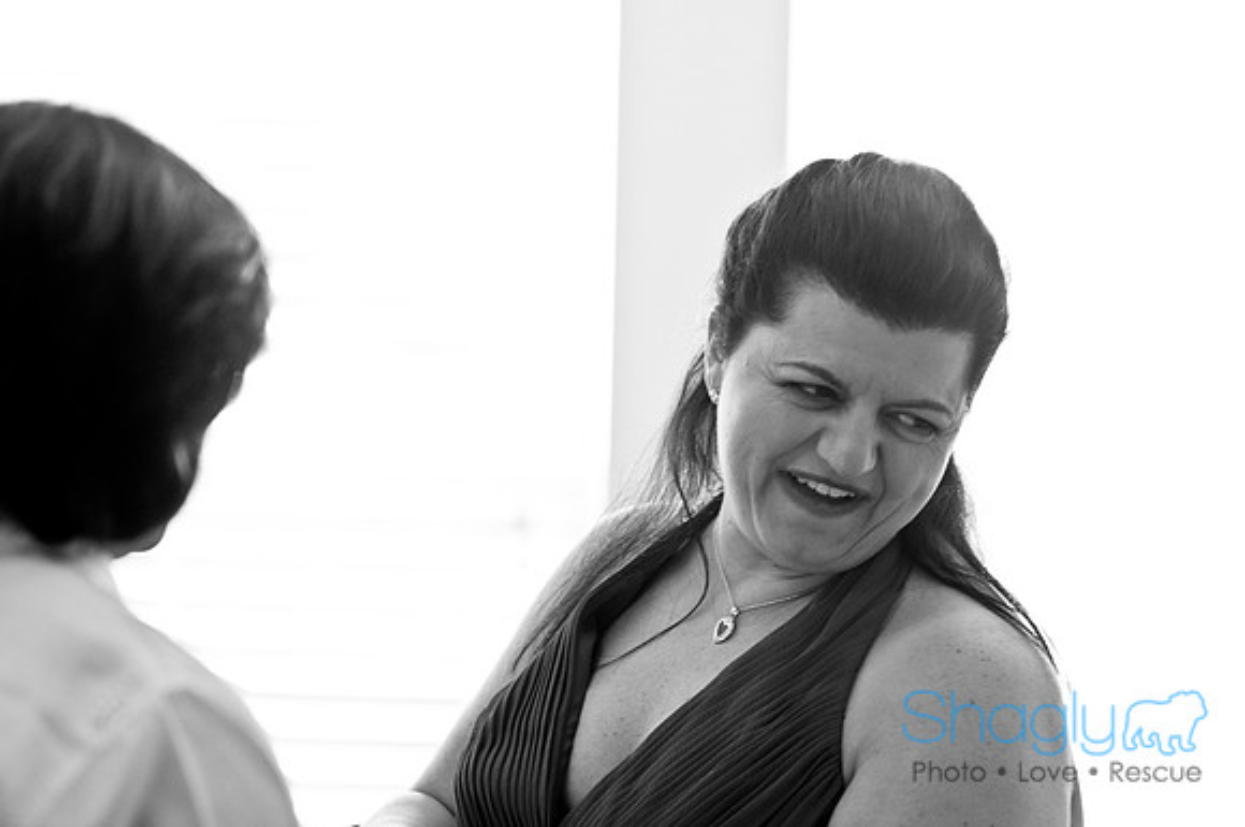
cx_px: 622
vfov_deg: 8.7
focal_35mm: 158
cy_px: 414
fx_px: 5439
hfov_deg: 13.1
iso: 400
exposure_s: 1/100
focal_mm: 105
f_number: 2.8
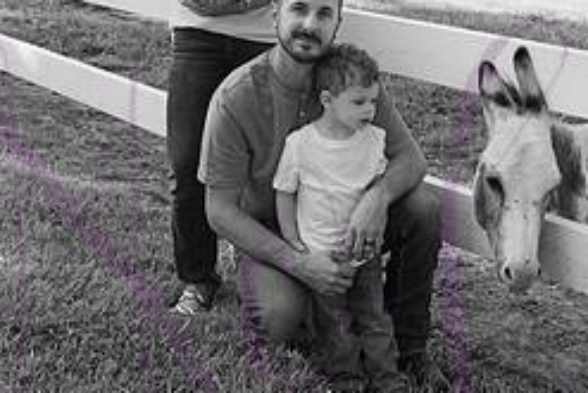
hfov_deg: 29.5
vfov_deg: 19.8
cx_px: 374
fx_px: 1111
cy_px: 70
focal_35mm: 68
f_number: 8
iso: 400
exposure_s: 1/320
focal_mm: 29
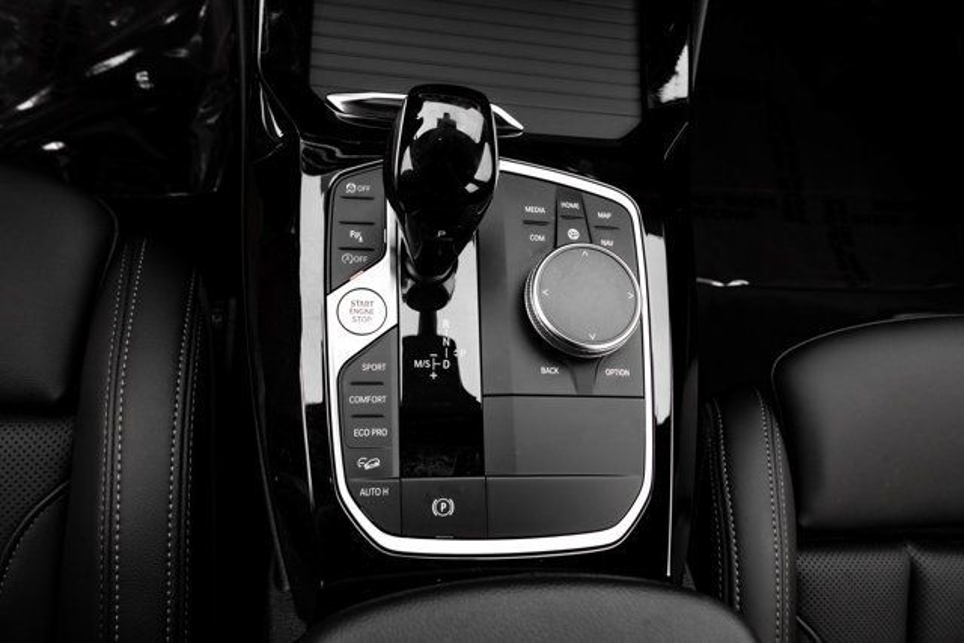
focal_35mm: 26
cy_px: 322
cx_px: 482
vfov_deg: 49.6
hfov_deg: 69.4
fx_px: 696
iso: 640
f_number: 10
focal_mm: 26
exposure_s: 1/200
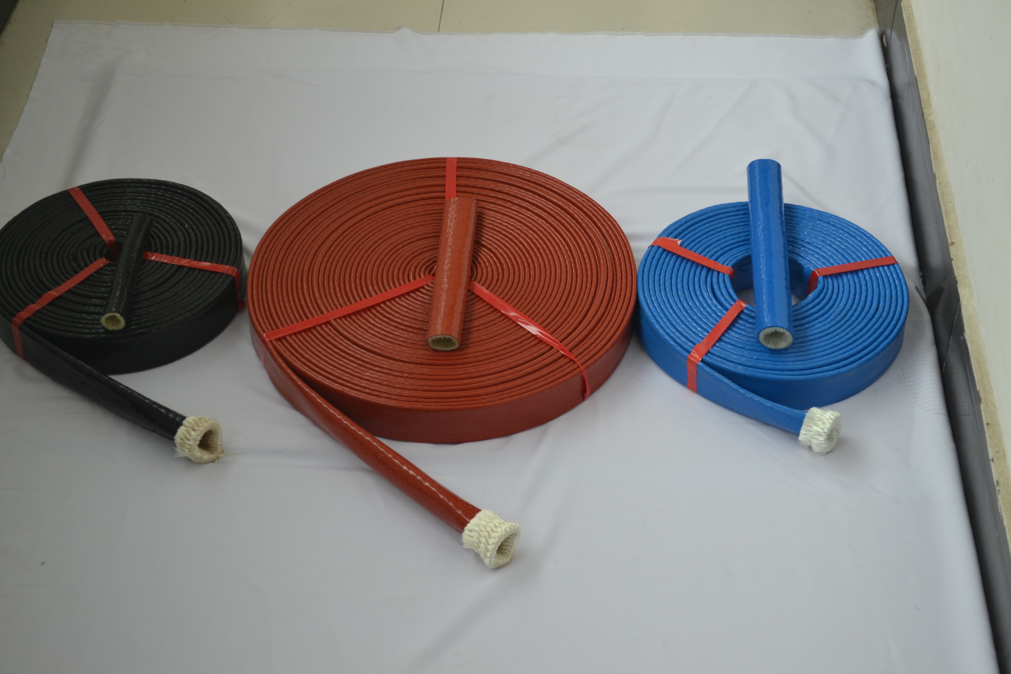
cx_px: 506
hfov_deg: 31.9
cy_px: 337
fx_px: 1769
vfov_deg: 21.6
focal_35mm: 63
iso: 400
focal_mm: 42
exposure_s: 1/125
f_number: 5.6
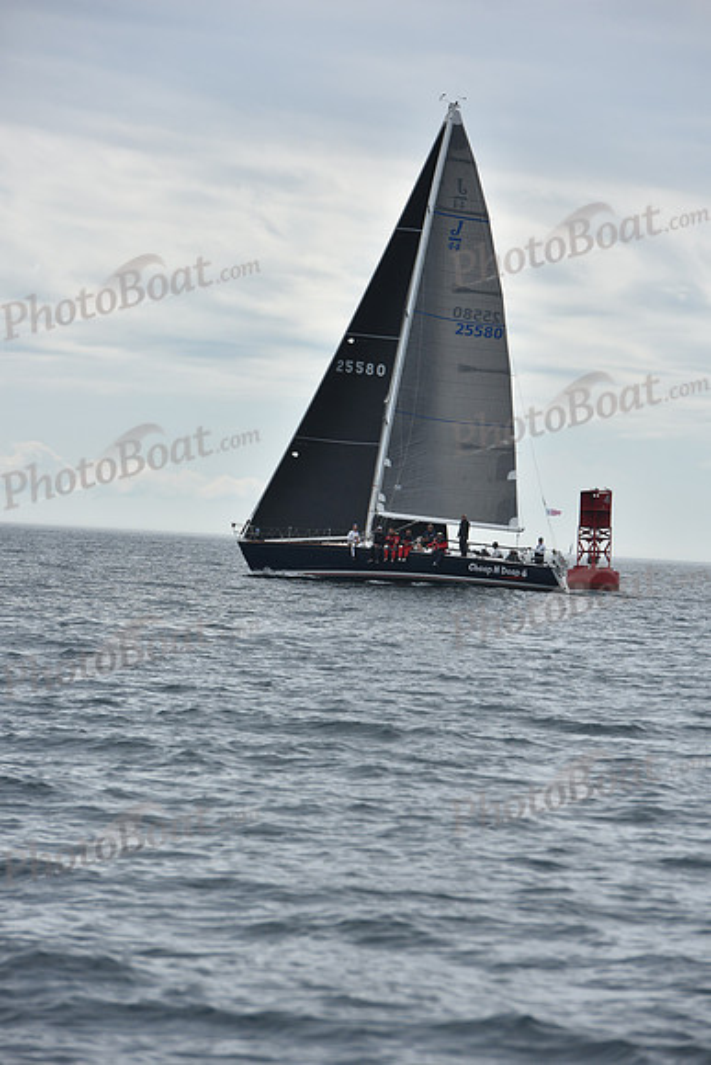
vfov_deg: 10.3
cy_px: 532
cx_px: 356
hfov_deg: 6.9
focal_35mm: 200
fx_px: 5921
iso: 250
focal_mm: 200
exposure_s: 1/800
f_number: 9
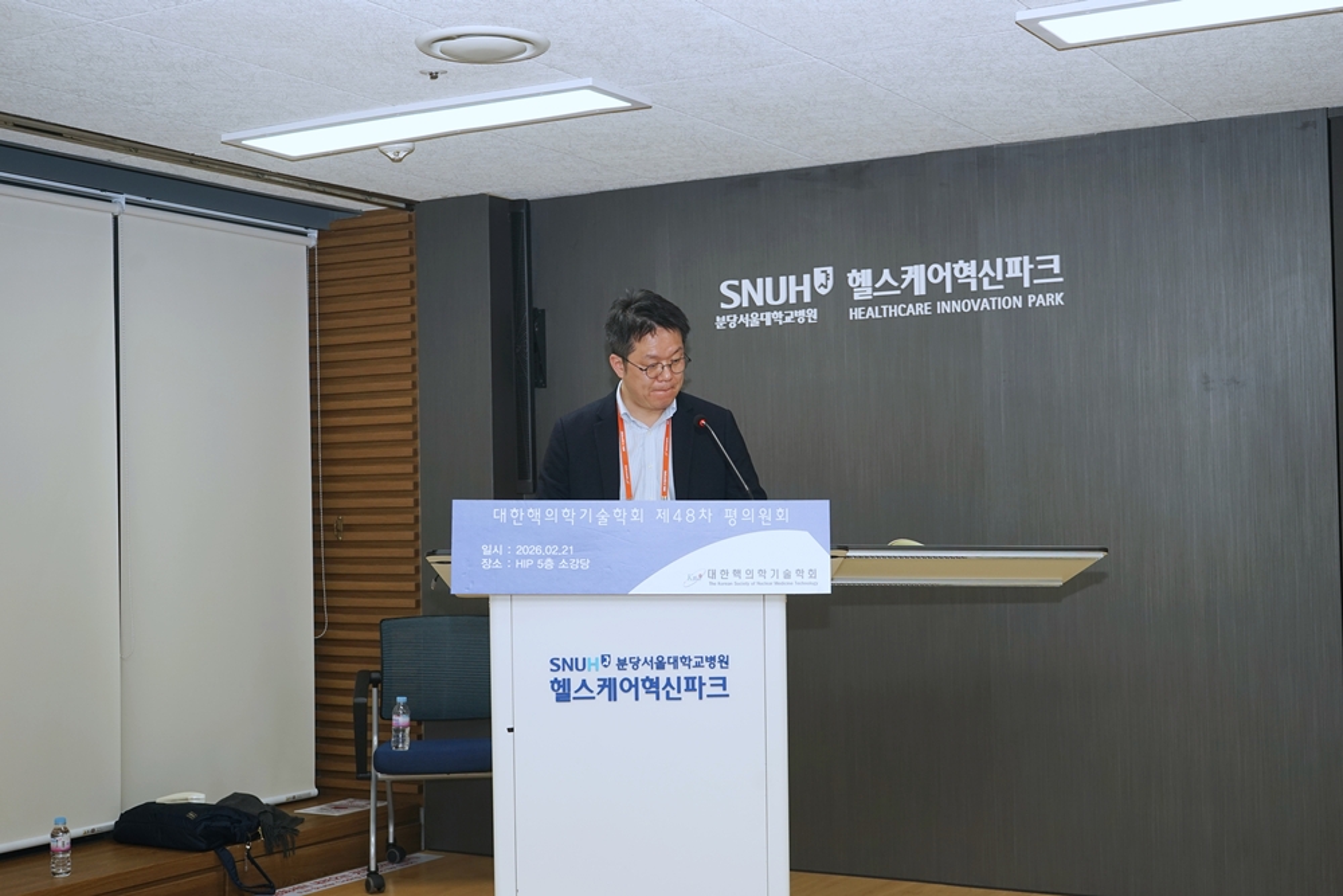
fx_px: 1791
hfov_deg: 41.1
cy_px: 448
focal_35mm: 48
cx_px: 672
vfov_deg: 28.1
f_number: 6.3
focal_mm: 48
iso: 400
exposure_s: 1/80
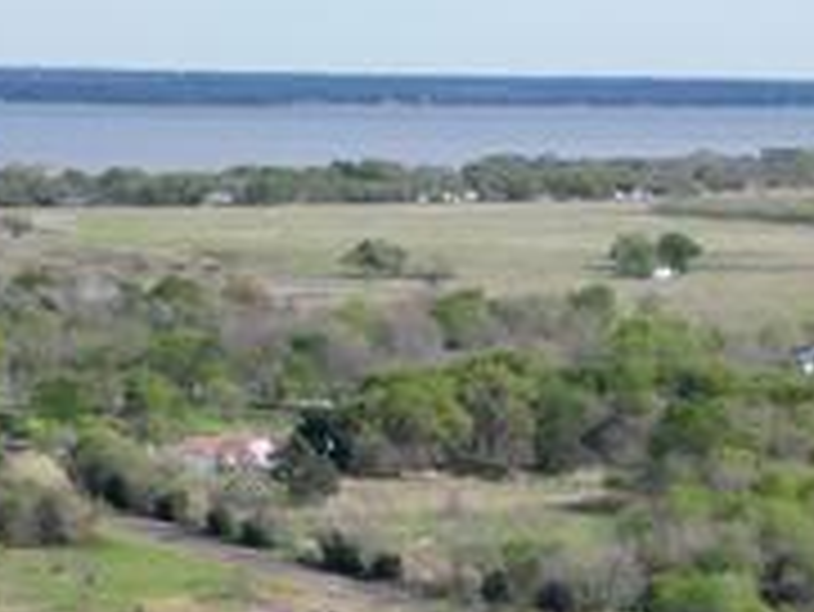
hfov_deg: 13.5
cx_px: 1300
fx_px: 3200
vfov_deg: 10.0
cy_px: 1282
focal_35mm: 136
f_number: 1.7
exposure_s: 1/2000
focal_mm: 6.72
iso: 140
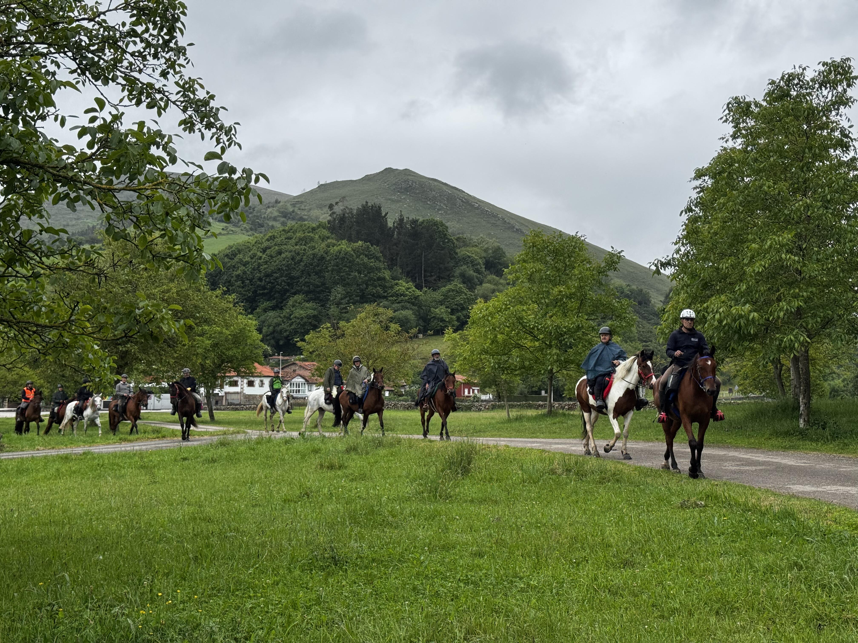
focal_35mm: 48
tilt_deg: +4.8
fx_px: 1190
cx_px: 429
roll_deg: -0.8
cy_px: 322
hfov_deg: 39.7
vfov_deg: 30.3
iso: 64
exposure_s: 1/1524
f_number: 1.78
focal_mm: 6.76
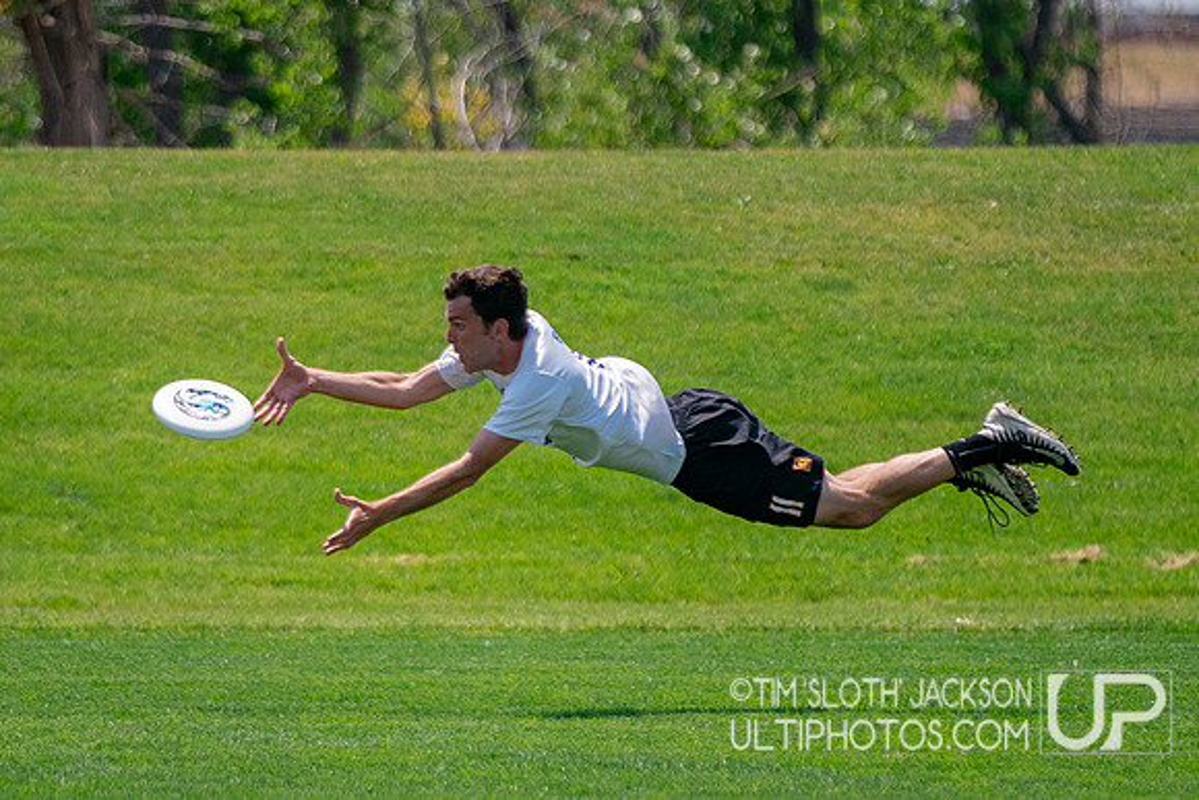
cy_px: 519
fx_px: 14902
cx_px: 523
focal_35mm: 447
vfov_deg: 3.1
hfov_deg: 4.6
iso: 640
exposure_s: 1/10000
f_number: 2.8
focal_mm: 200
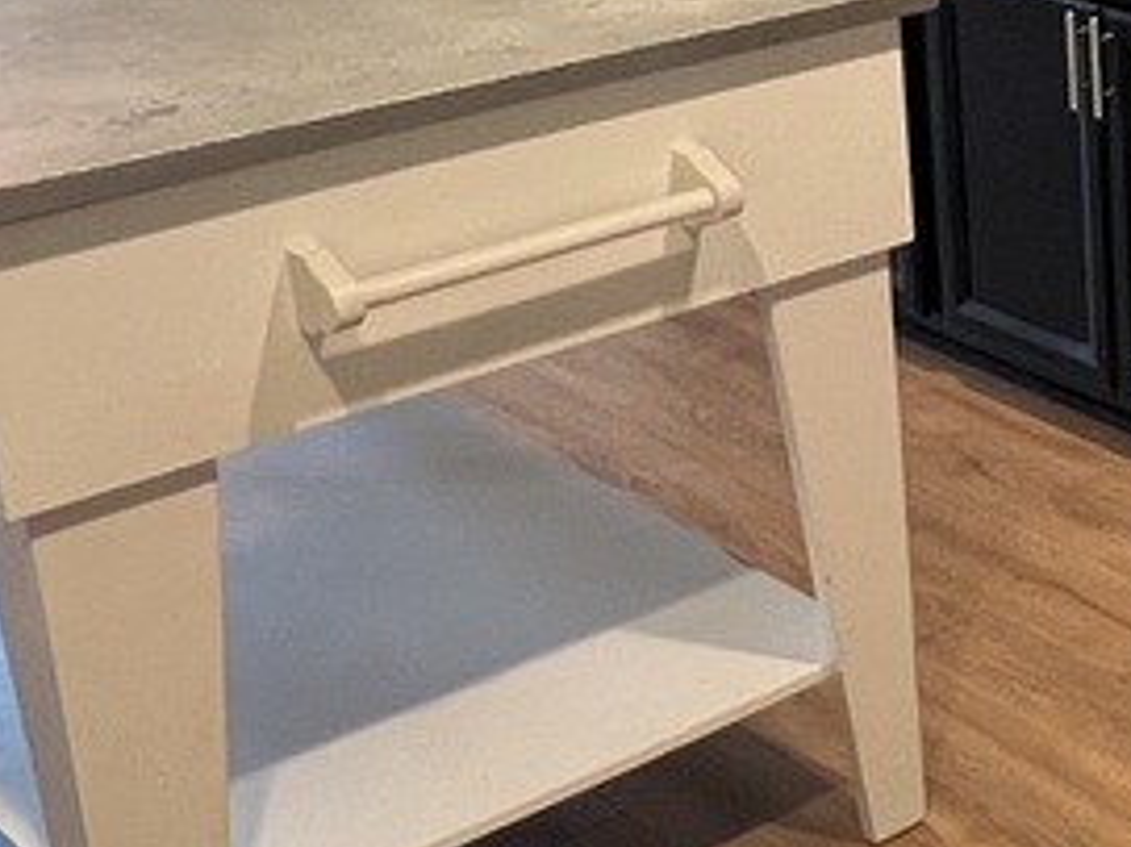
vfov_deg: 21.0
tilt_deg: -17.5
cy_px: 129
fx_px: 2253
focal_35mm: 69
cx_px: 1527
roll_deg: -0.6
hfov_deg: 24.2
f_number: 1.8
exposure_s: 1/60
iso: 320
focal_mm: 1.57
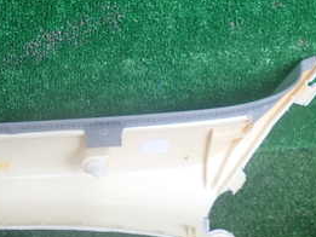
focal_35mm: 69
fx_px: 630
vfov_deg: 21.3
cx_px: -22
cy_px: 149
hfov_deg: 26.2
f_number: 2.3
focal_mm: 5.4
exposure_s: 1/125
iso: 160
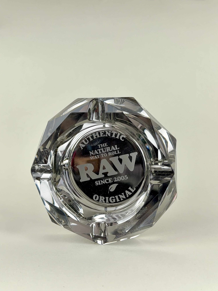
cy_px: 146
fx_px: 336
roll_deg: -0.1
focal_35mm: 40
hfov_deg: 36.0
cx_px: 109
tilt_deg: -6.3
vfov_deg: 46.8
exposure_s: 1/125
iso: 50
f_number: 1.78
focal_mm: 6.76
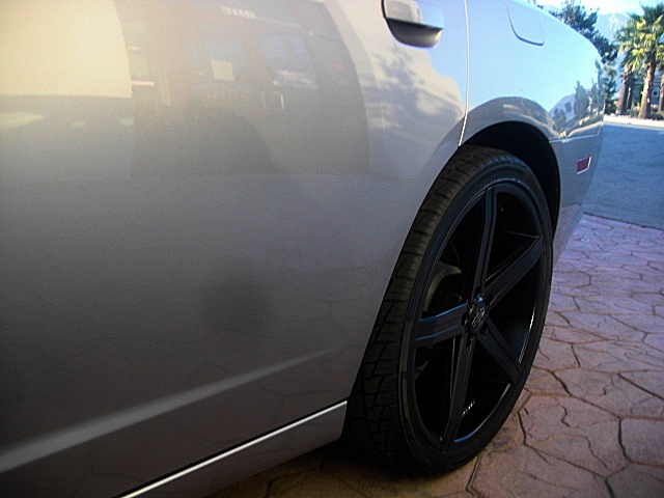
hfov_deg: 51.4
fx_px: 691
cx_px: 332
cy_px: 249
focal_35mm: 36
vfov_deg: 39.7
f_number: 2.8
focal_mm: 6.3
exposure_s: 1/60
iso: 50
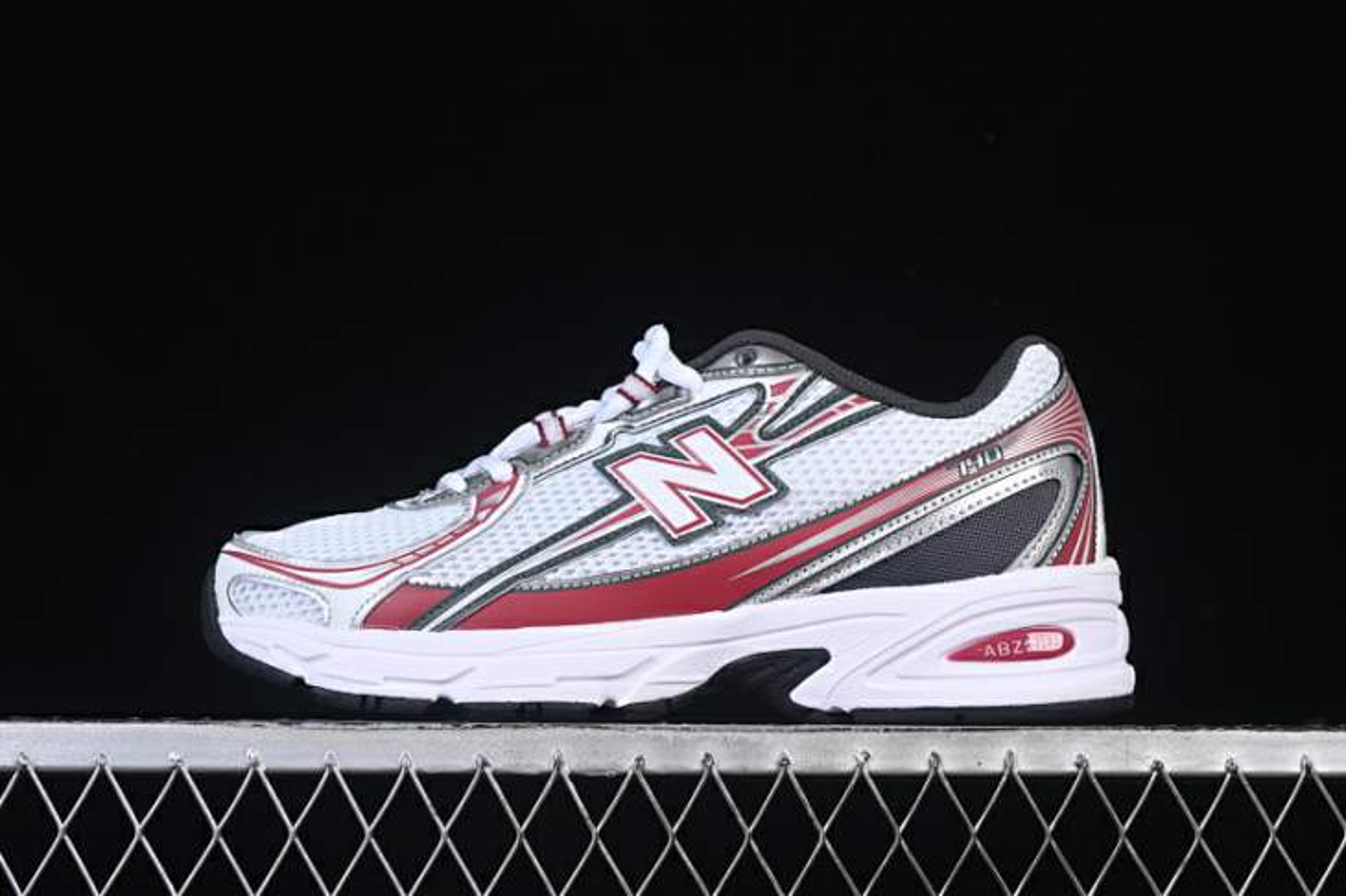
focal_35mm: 75
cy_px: 448
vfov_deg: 18.2
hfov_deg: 27.0
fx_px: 2803
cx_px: 673
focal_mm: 50
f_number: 8
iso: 160
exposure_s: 1/80
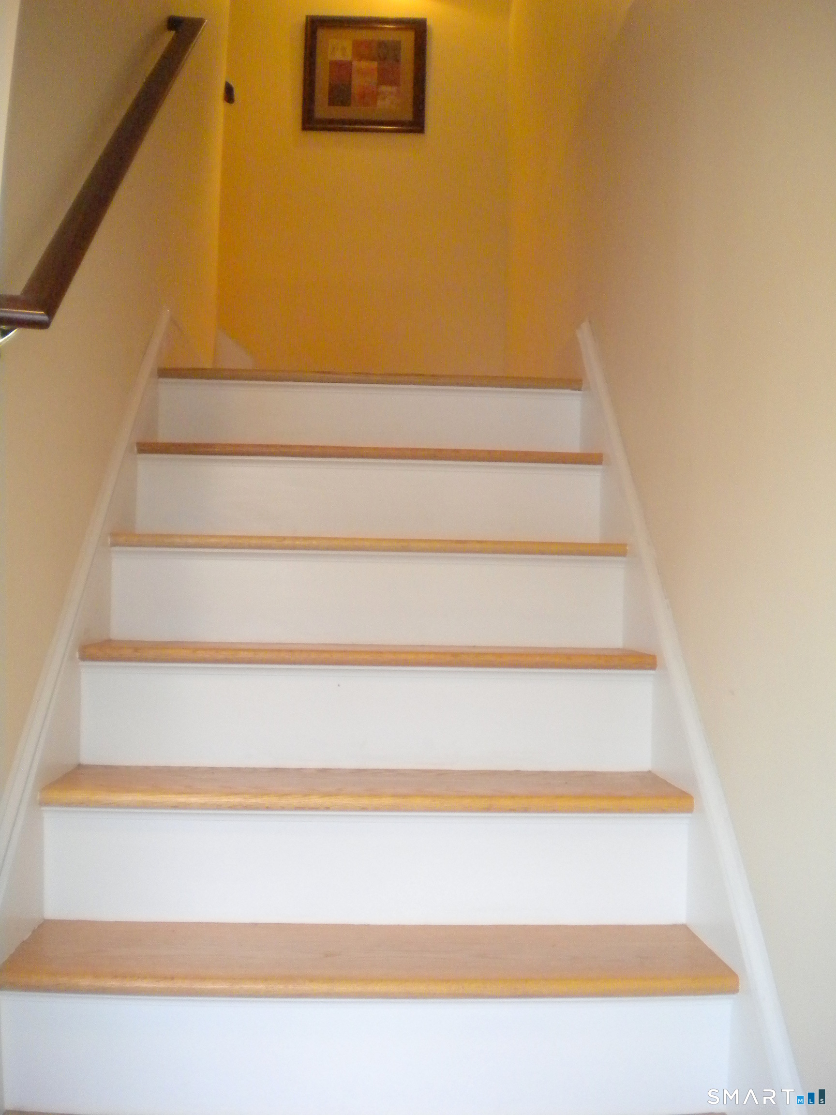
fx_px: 1127
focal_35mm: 35
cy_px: 558
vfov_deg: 52.6
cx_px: 418
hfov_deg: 40.7
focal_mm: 6.3
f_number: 3.1
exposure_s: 1/66.3
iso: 422
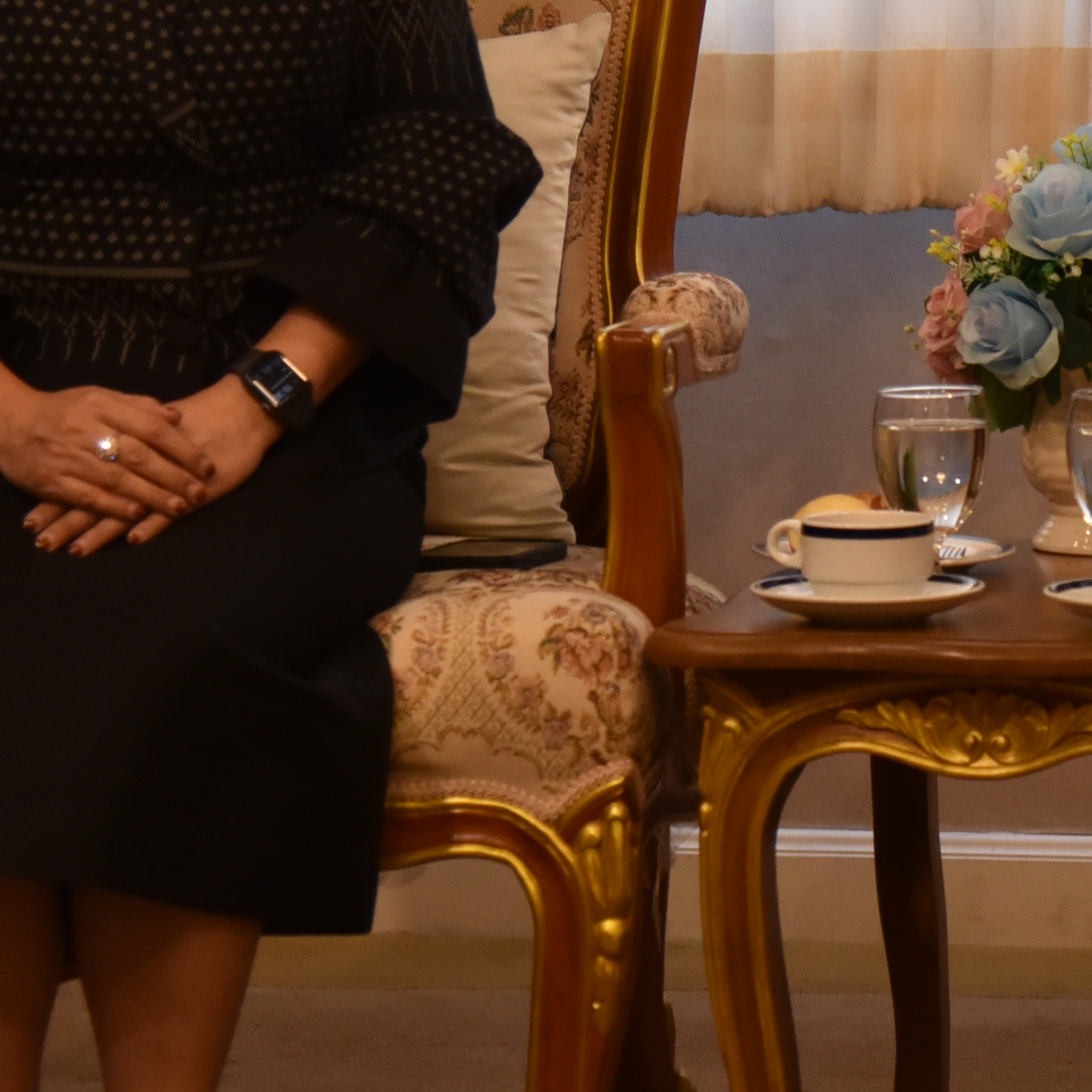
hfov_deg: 9.9
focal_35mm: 176
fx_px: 6282
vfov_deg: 9.9
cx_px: 1126
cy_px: 64
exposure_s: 1/80
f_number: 4
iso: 1600
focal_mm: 58
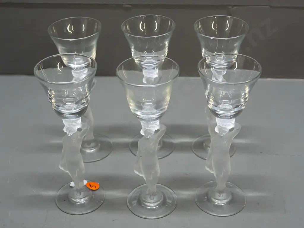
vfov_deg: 31.5
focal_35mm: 46
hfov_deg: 41.2
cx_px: 152
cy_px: 114
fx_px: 404
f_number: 5
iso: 2500
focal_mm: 23
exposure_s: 1/250
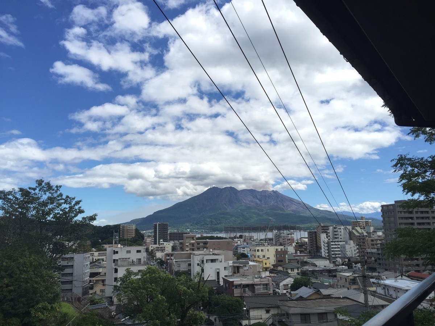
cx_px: 218
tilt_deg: +12.2
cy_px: 163
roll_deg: +0.4
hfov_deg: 61.7
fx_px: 364
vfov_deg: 48.2
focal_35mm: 29
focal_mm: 4.15
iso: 32
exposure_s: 1/1799
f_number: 2.2
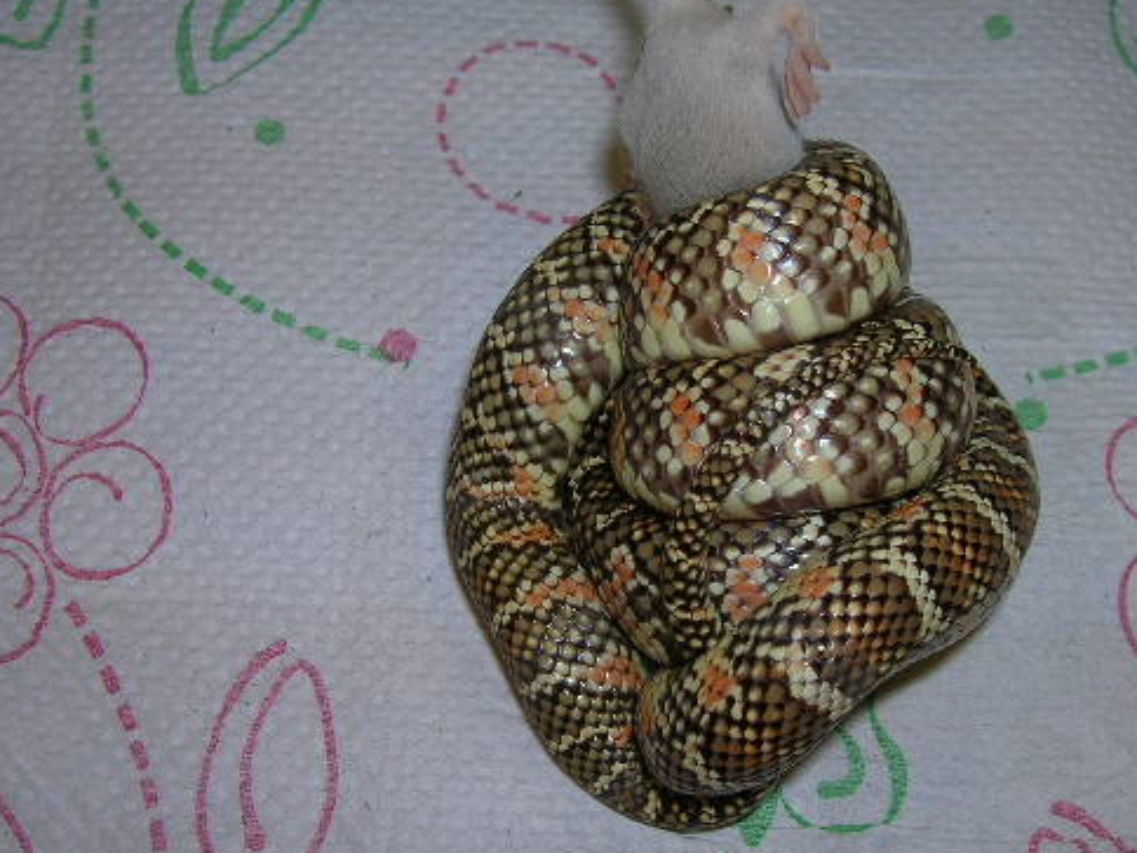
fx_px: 1478
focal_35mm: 45
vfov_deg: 32.2
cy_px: 472
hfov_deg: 42.0
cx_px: 634
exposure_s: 1/60.1
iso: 50
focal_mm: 5.7
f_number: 4.9
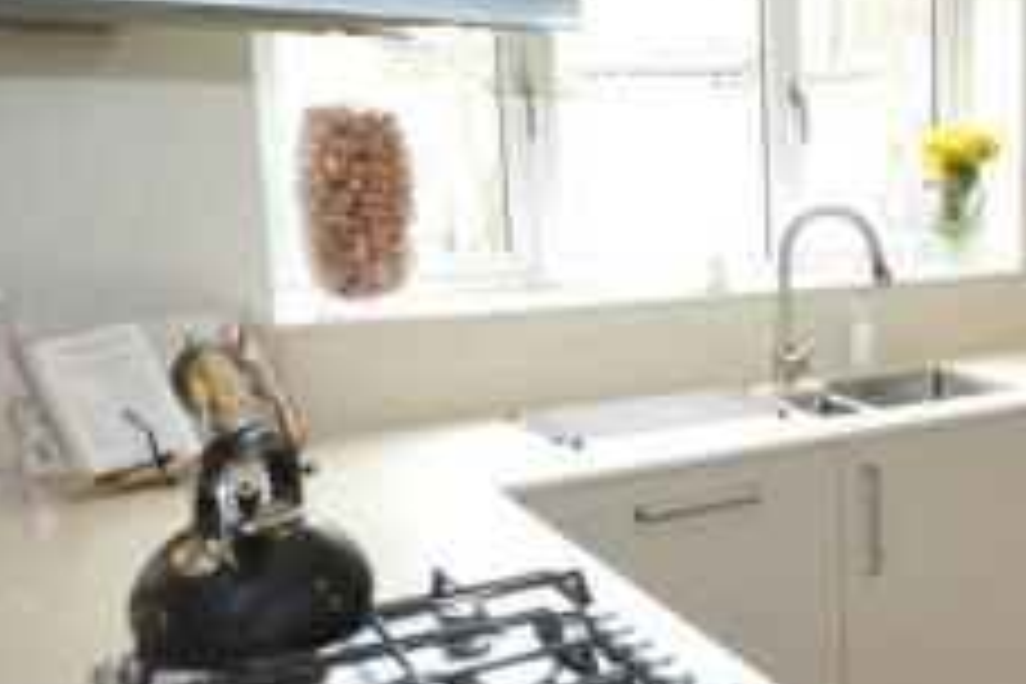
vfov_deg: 31.2
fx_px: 1225
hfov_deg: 36.1
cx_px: 1208
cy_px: 299
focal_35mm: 43
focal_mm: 10
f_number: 4
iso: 400
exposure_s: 1/60
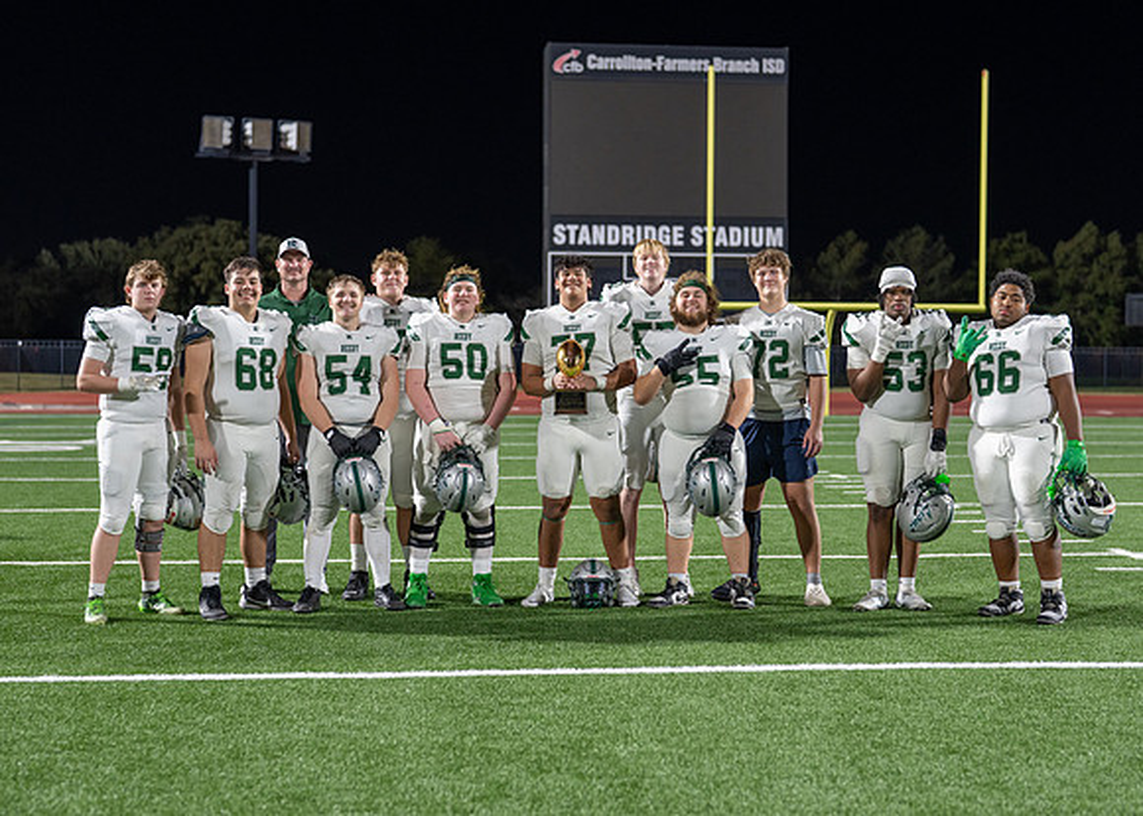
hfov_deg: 32.6
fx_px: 1956
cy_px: 425
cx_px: 573
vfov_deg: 23.6
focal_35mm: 60
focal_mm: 50
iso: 800
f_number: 2
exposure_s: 1/400
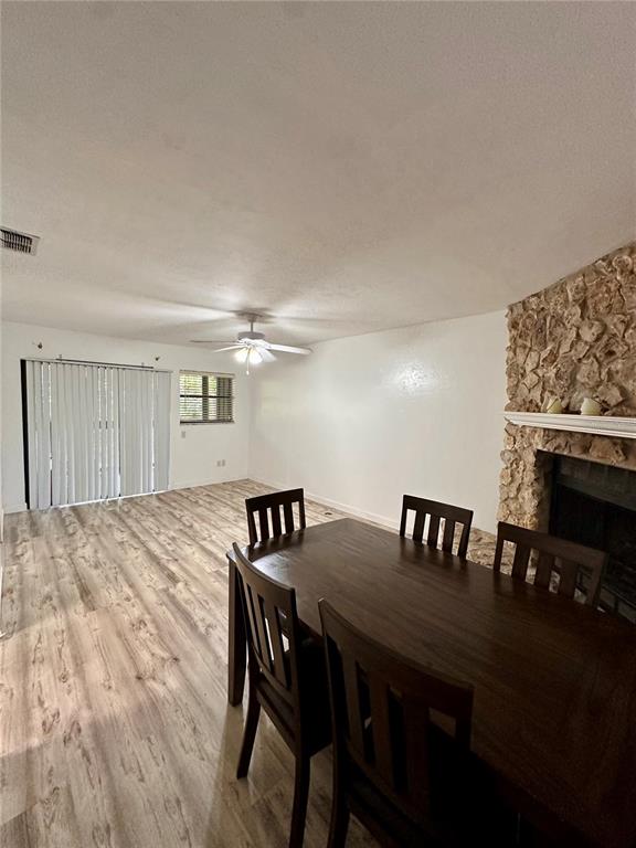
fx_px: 343
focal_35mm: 14
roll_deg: -1.3
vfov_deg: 102.1
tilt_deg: -3.5
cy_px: 424
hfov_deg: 85.7
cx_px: 318
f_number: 2.2
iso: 250
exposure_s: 1/120
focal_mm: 2.22
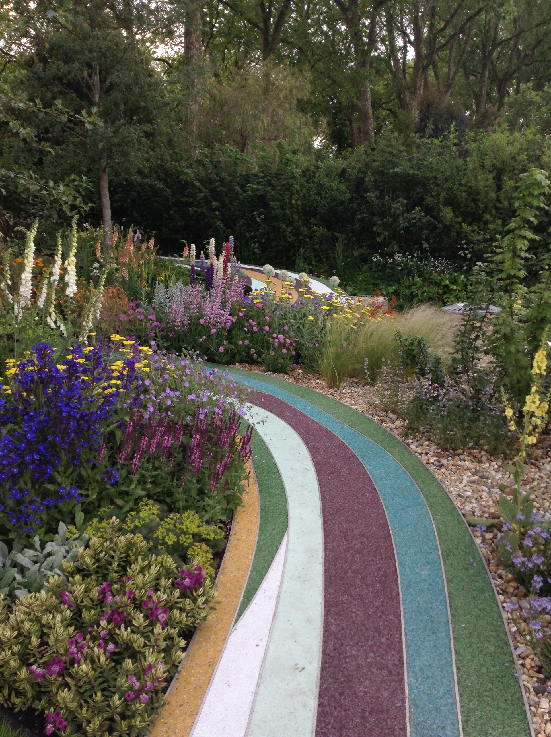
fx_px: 702
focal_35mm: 33
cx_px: 276
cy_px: 368
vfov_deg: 55.4
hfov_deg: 42.8
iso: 25
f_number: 2.4
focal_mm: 3.3
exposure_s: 1/170
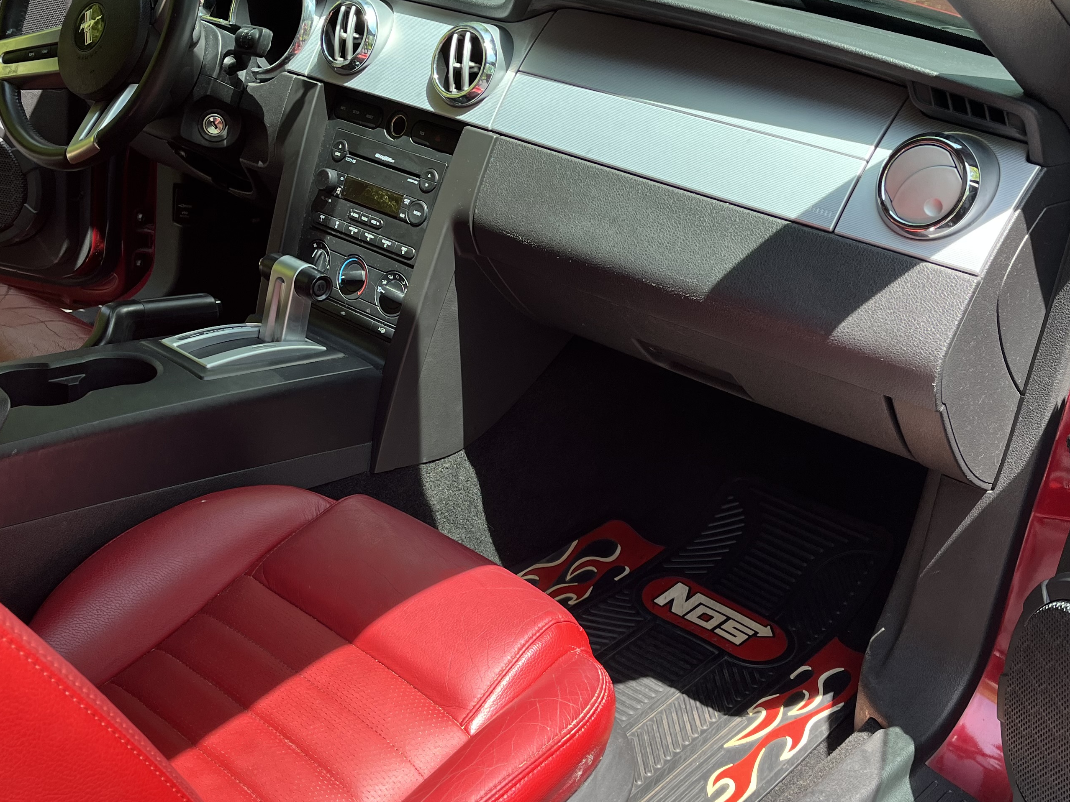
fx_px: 1267
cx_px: 498
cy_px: 406
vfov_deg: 35.1
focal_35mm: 41
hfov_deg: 45.7
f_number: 1.6
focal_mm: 5.1
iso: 50
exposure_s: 1/469
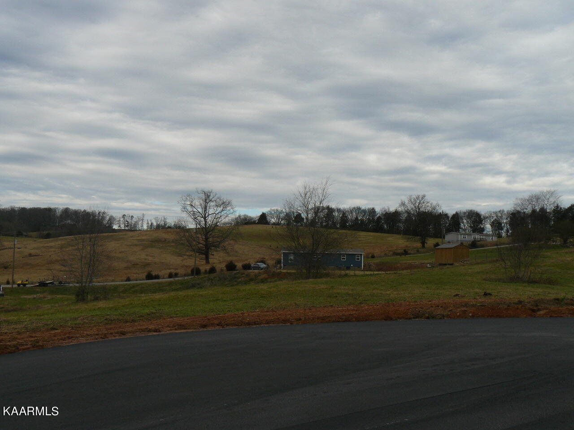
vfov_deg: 39.7
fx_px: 597
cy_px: 215
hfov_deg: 51.4
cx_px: 287
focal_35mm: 36
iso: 100
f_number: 5.6
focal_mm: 6
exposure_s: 1/400
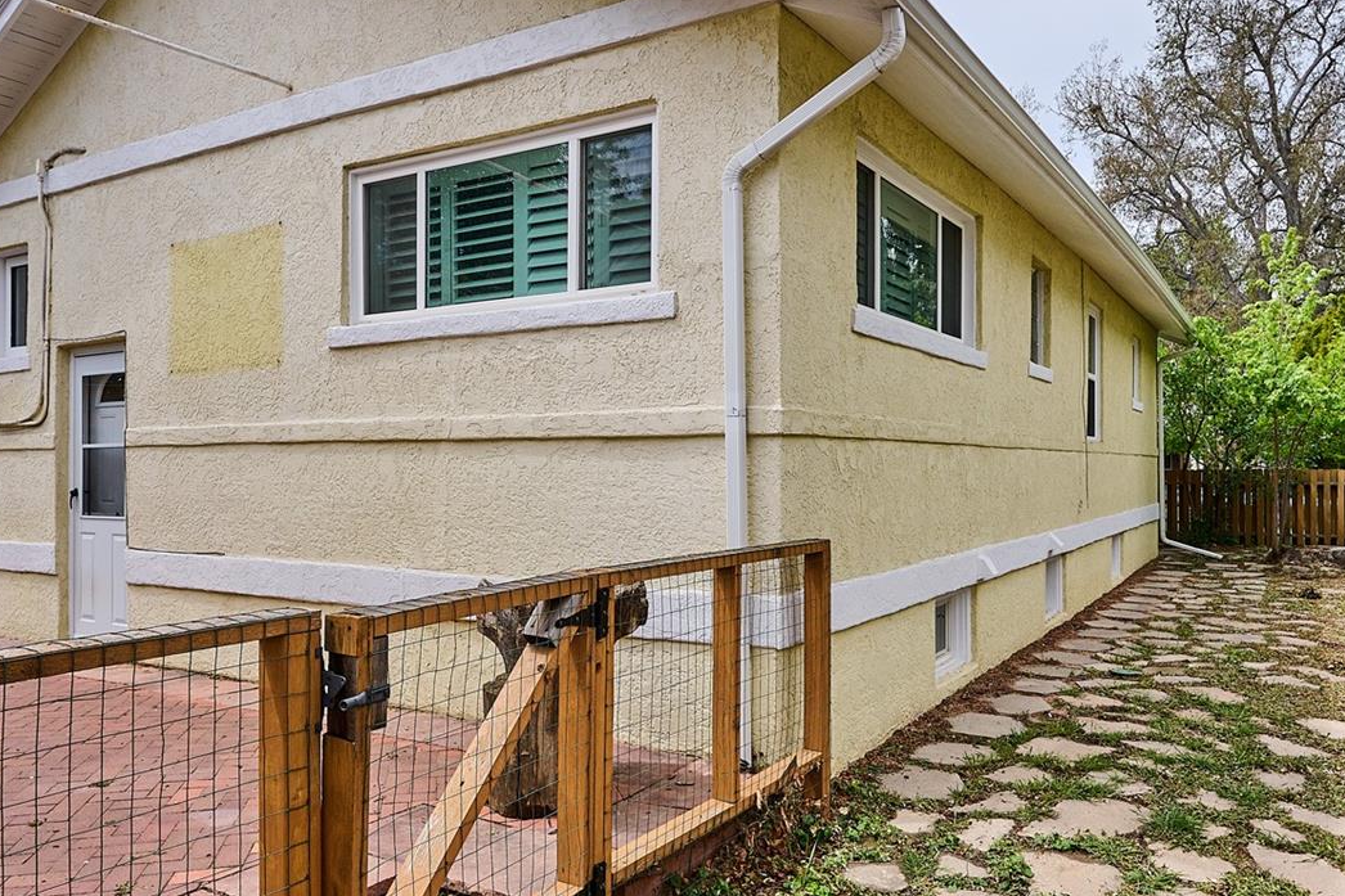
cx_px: 723
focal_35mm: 27
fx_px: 1000
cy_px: 431
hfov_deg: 67.8
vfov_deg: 48.3
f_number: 10
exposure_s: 1/640
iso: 400
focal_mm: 17.5
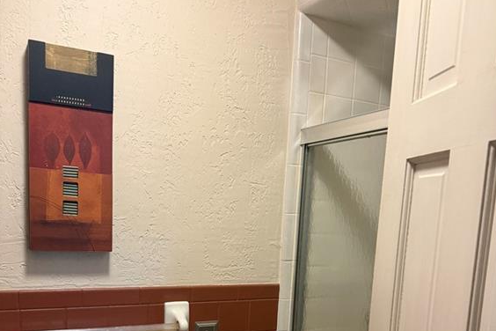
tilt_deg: -8.4
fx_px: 468
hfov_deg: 55.8
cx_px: 252
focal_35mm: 34
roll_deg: -3.2
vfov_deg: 37.3
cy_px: 273
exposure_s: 1/60
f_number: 1.78
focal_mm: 6.76
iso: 320
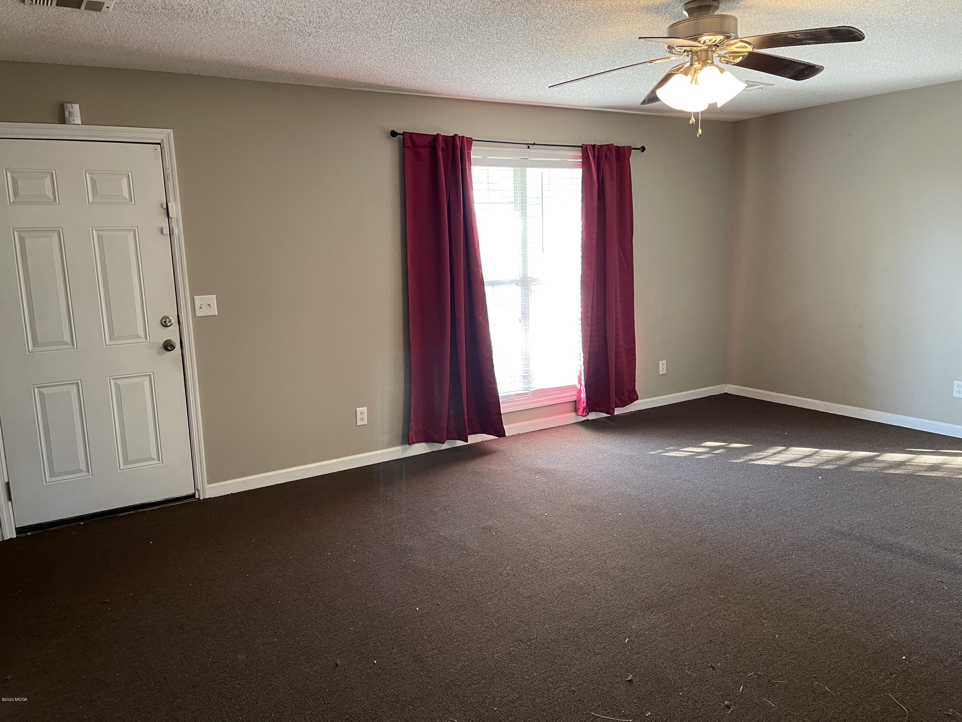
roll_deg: +1.3
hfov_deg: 67.3
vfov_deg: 53.1
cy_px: 361
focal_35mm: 26
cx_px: 481
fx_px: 723
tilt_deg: -10.6
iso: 200
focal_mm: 5.1
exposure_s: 1/60
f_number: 1.6
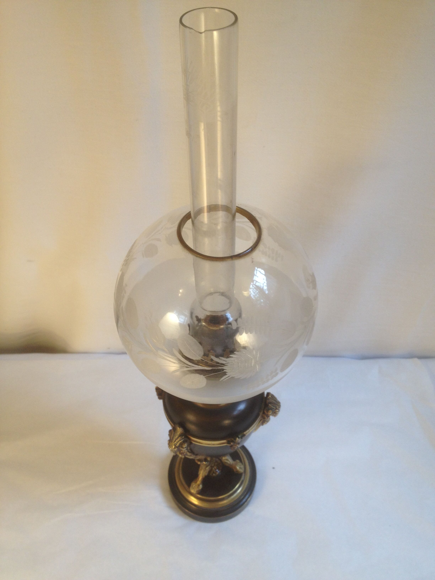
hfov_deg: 40.7
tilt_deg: -48.1
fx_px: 586
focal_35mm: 35
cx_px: 218
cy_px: 290
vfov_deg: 52.6
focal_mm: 4.28
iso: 50
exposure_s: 1/40
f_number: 2.4
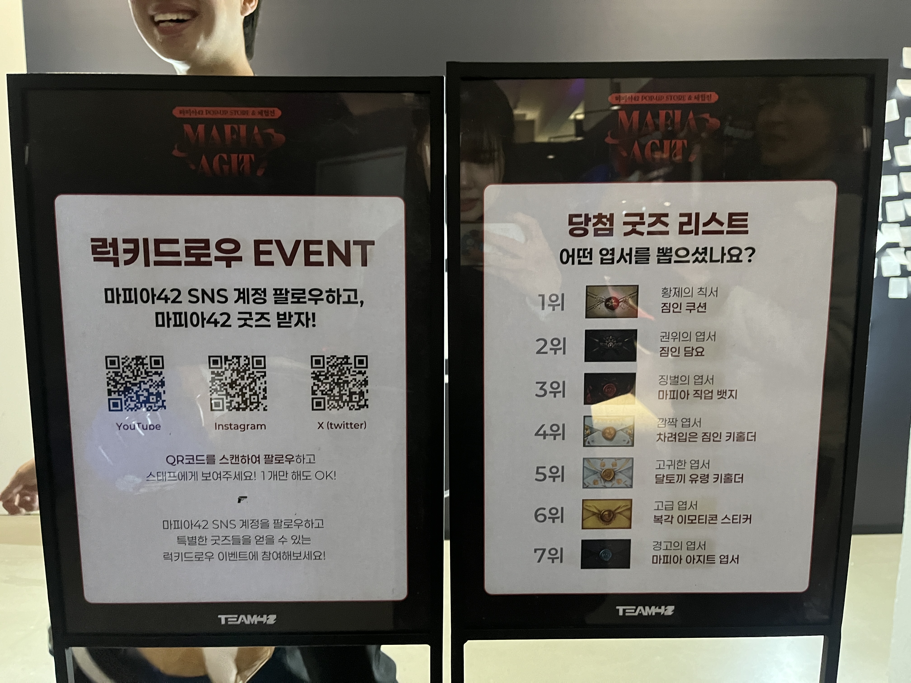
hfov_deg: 67.3
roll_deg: +1.4
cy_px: 342
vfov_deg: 53.1
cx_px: 456
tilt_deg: -8.6
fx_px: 684
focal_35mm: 26
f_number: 1.6
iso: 640
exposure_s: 1/40
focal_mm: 5.1
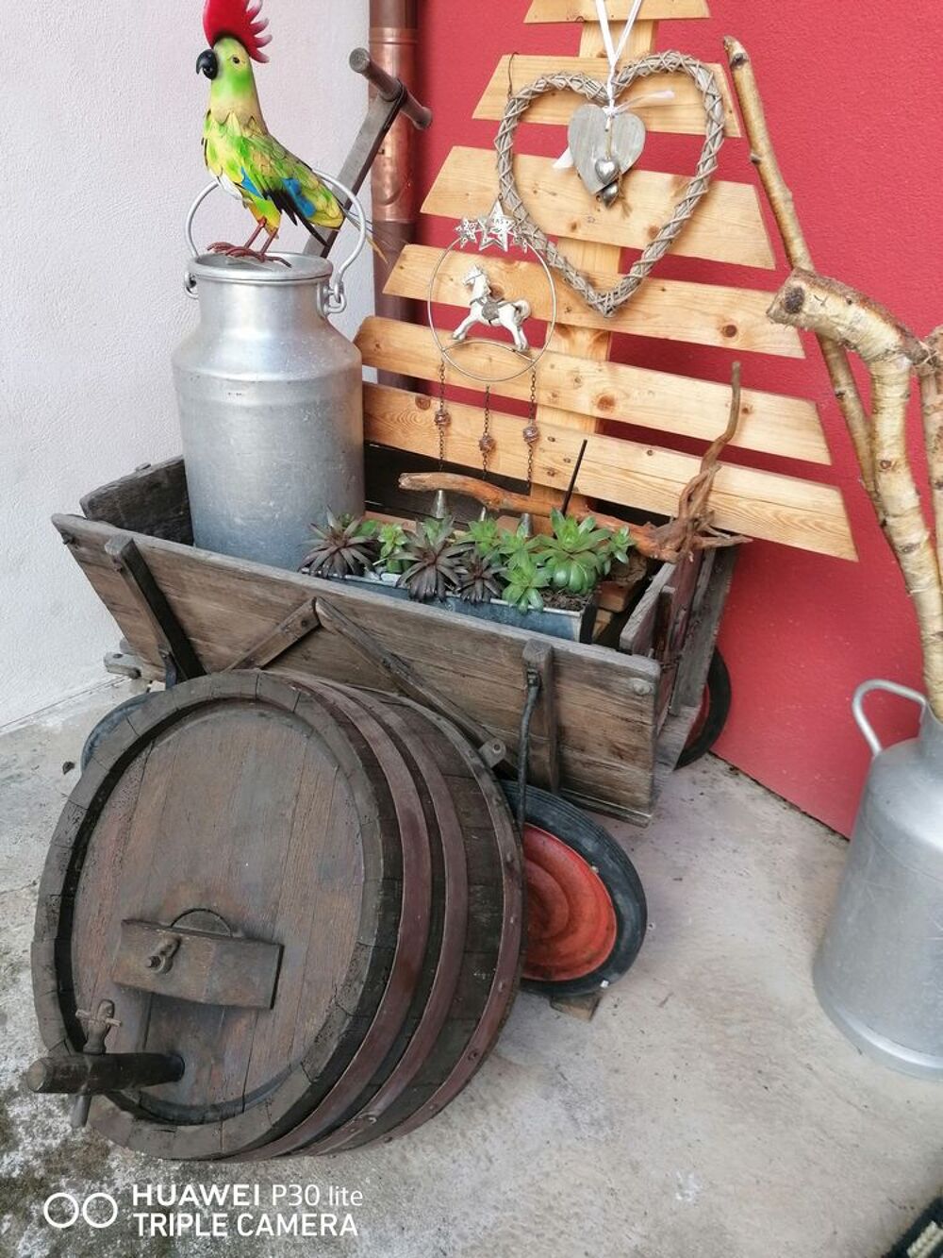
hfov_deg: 51.4
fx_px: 981
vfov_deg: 65.3
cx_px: 472
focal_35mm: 27
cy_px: 629
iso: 64
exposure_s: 1/100
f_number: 1.8
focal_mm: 4.75
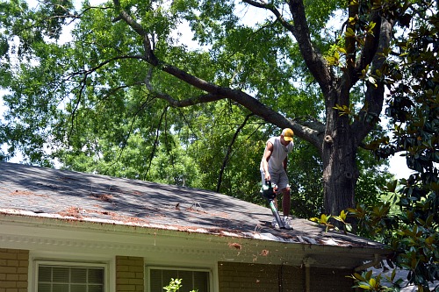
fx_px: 622
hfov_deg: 38.9
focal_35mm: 51
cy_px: 146
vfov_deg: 26.5
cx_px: 220
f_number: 5.6
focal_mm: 34
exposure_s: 1/125
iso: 200
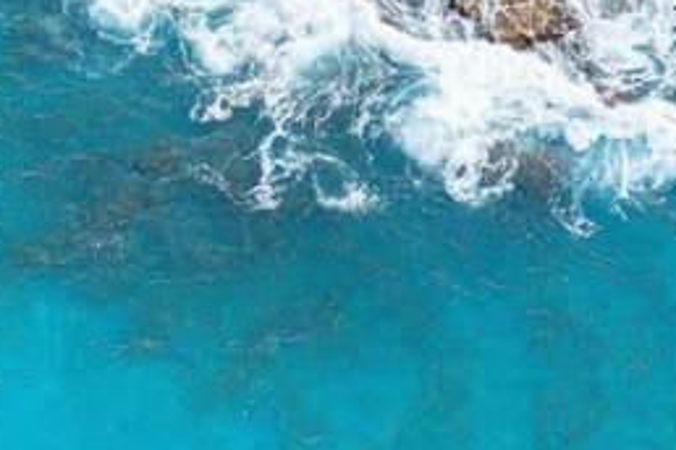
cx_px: 107
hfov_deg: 14.6
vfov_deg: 8.9
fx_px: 2610
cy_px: -650
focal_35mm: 139
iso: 250
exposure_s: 1/1600
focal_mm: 14.45
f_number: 2
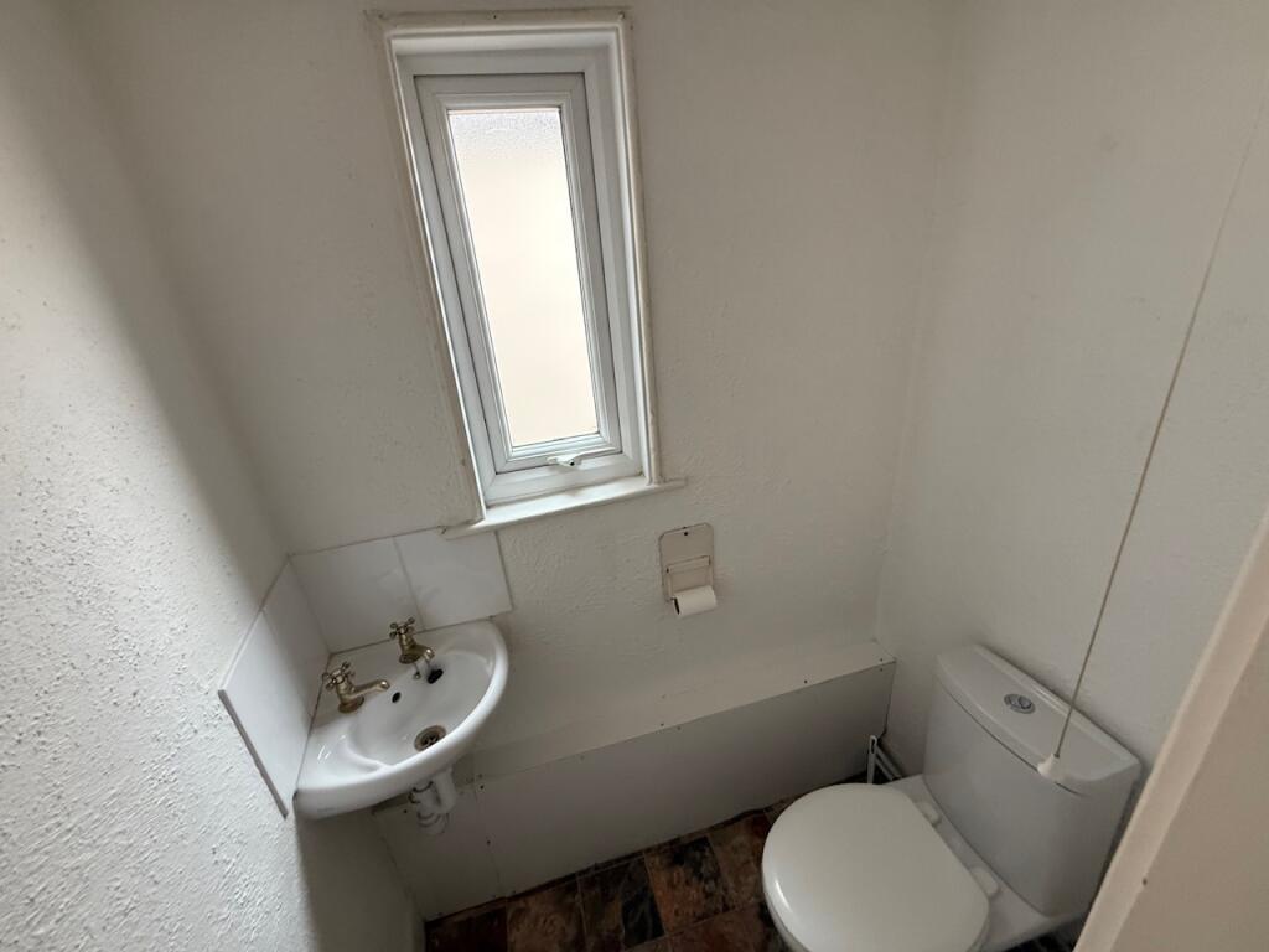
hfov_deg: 102.1
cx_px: 634
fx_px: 513
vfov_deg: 85.7
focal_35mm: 14
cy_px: 476
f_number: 2.2
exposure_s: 1/50
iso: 250
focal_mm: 2.22
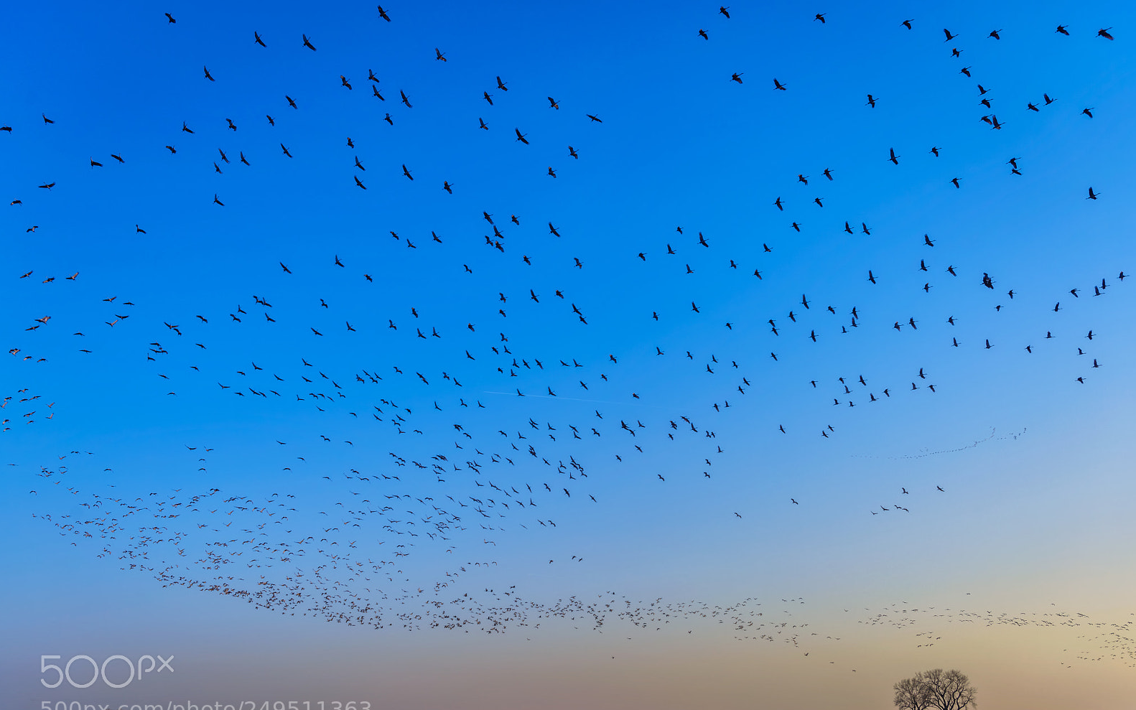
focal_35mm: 33
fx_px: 1022
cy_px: 383
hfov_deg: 58.1
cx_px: 570
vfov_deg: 38.3
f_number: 5.6
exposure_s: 1/1250
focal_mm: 32
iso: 160
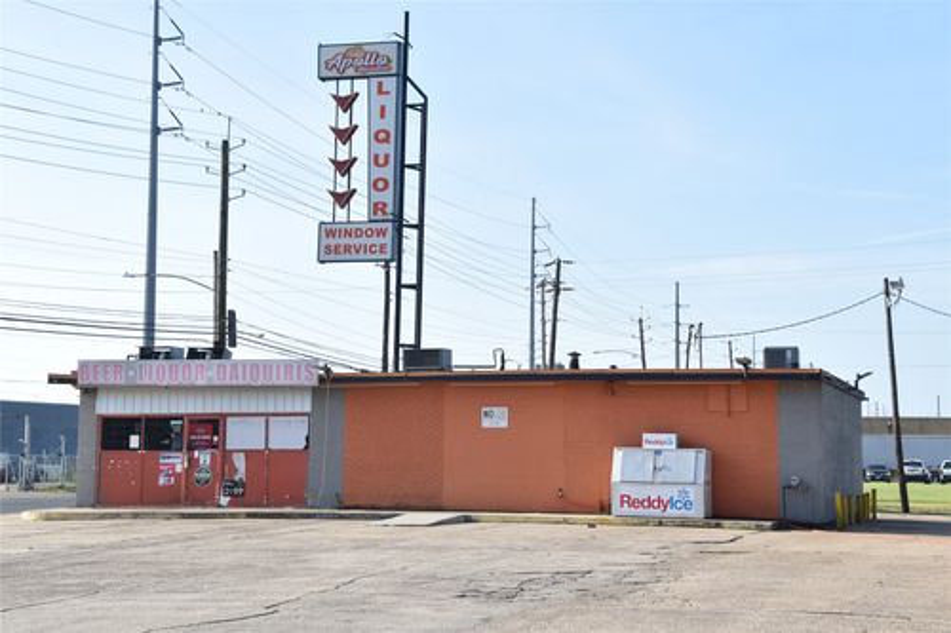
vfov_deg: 23.8
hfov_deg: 35.1
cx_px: 476
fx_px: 1505
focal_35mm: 57
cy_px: 316
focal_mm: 38
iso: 320
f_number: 7.1
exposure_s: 1/500
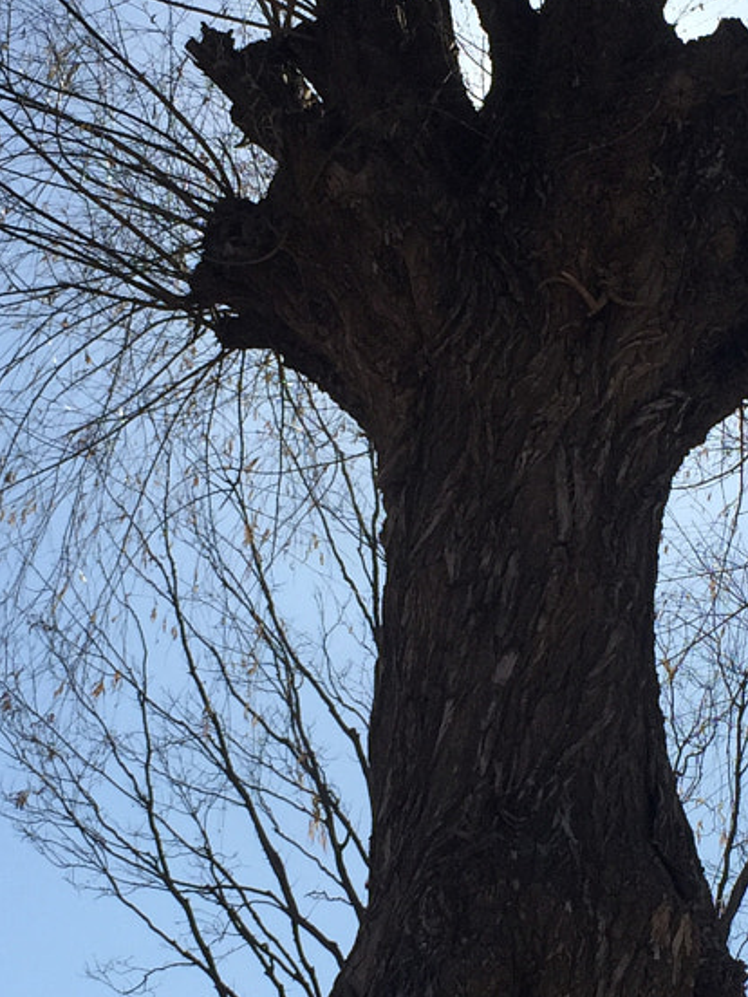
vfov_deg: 23.2
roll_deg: +3.3
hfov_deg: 17.5
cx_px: 547
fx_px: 2420
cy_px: 609
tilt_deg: +28.0
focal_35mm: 84
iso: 32
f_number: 2.2
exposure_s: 1/3968
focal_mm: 4.15
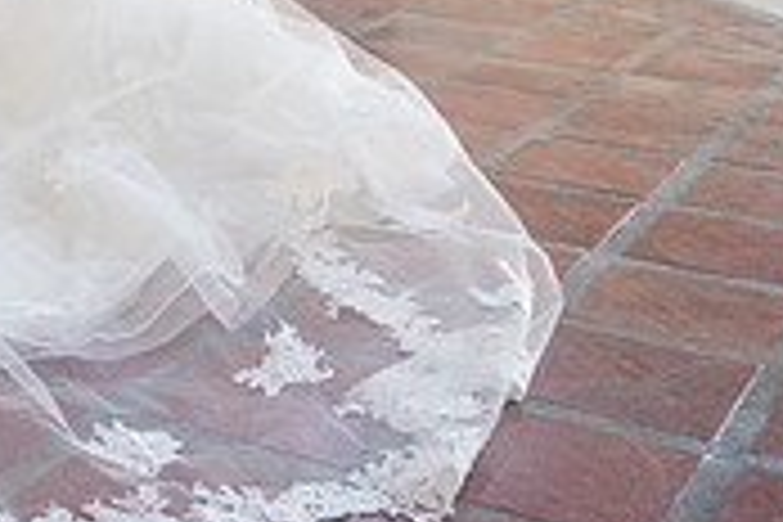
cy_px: -277
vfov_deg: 15.6
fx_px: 1740
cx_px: -86
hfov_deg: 23.7
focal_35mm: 80
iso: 500
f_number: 2.8
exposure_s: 1/160
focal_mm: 24
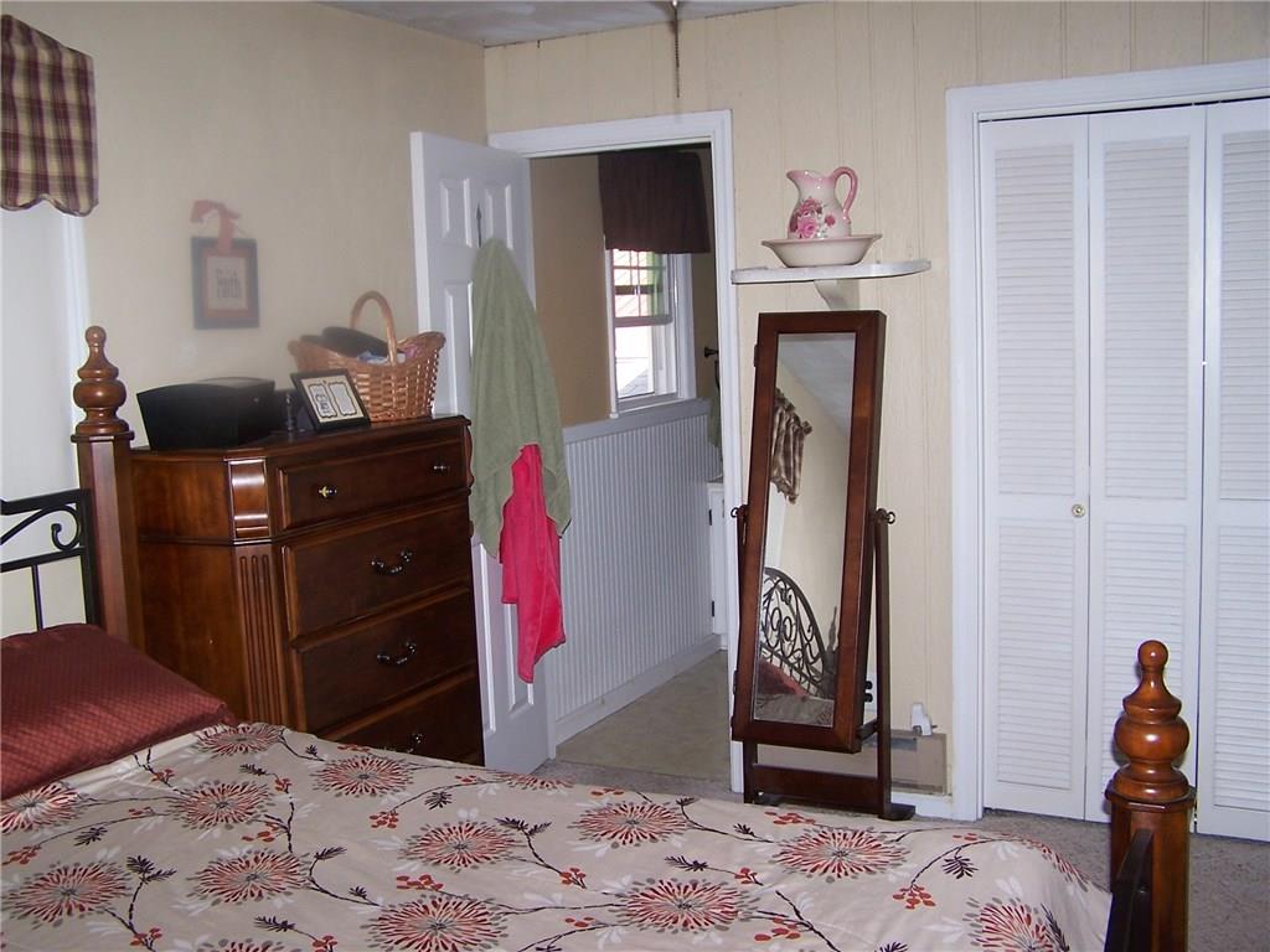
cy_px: 476
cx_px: 635
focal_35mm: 38
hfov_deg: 49.0
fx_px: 1394
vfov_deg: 37.7
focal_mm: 6.3
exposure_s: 1/60
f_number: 2.8
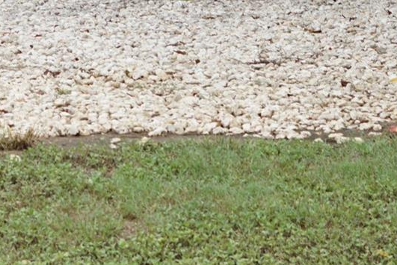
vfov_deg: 4.7
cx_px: 9
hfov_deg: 7.1
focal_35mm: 289
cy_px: -124
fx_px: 3190
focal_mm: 50
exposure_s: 1/160
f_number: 4.5
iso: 100
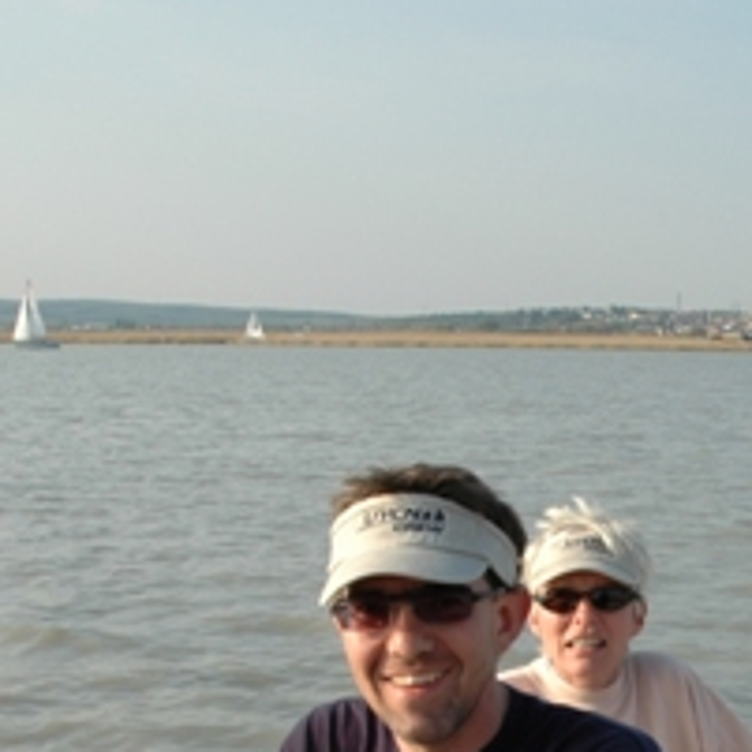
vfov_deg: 22.6
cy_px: 778
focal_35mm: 73
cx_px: 741
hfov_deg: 22.8
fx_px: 1794
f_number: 8
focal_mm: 18
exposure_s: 1/250
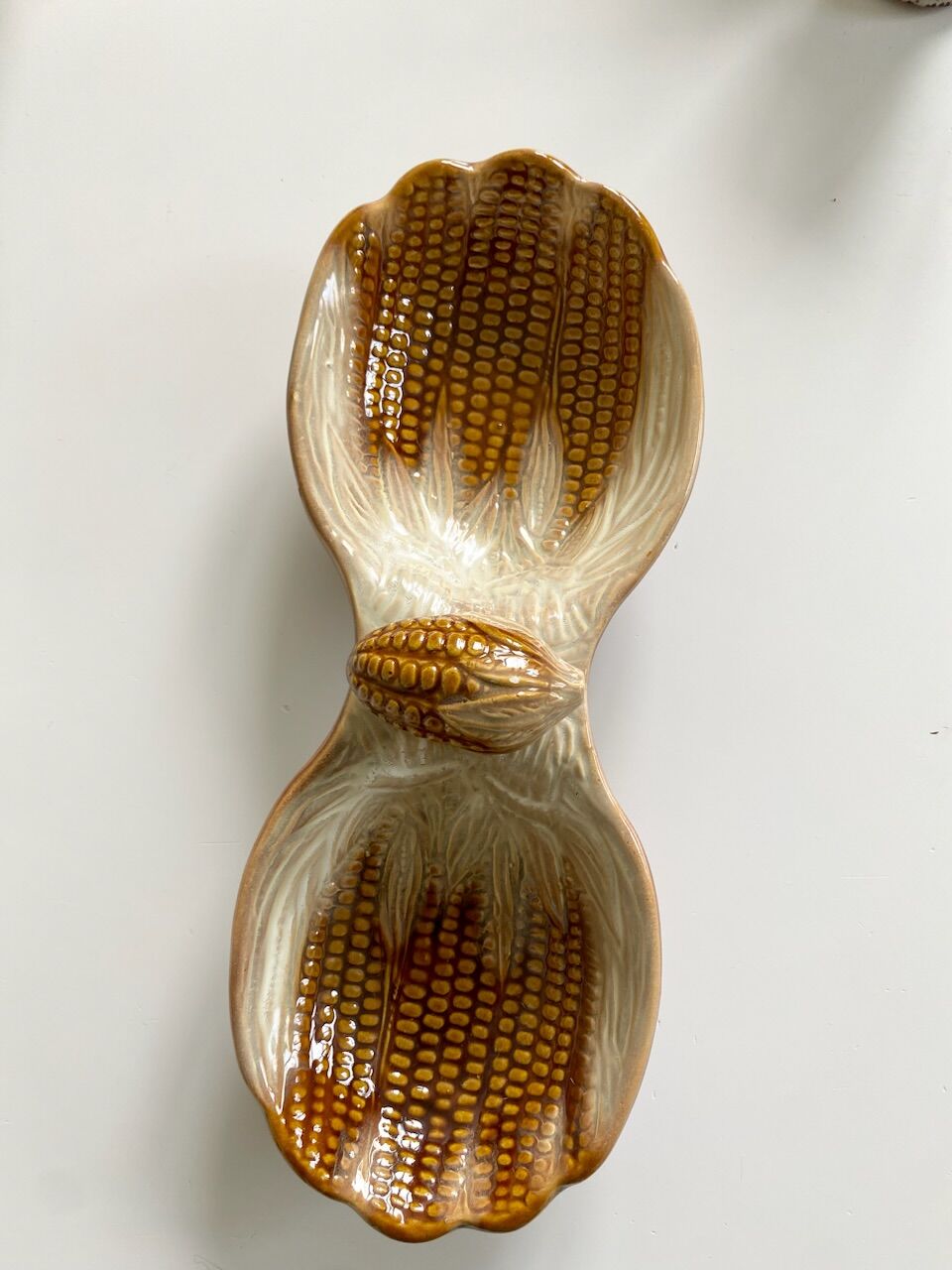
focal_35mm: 26
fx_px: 953
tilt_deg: -84.5
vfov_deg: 67.3
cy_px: 635
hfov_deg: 53.1
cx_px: 476
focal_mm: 4.25
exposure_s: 1/122
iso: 80
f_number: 1.8
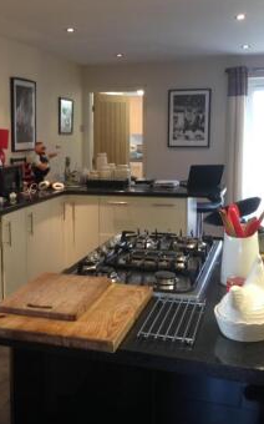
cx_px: 92
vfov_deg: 44.3
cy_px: 185
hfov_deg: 28.4
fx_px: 519
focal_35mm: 45
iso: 160
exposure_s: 1/20
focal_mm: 4.12
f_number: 2.4
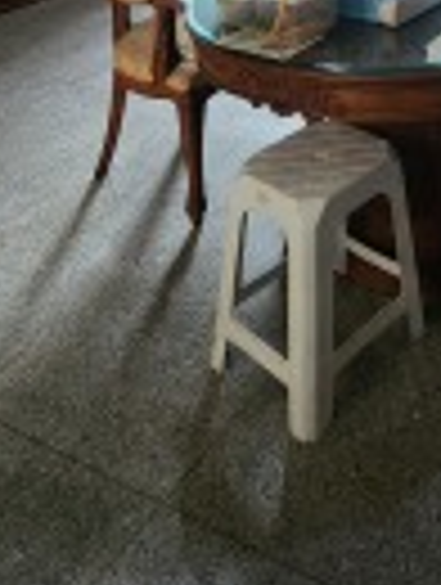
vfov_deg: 32.0
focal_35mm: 40
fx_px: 677
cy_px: -218
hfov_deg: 30.2
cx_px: 542
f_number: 2.2
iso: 400
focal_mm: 2.2
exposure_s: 1/50
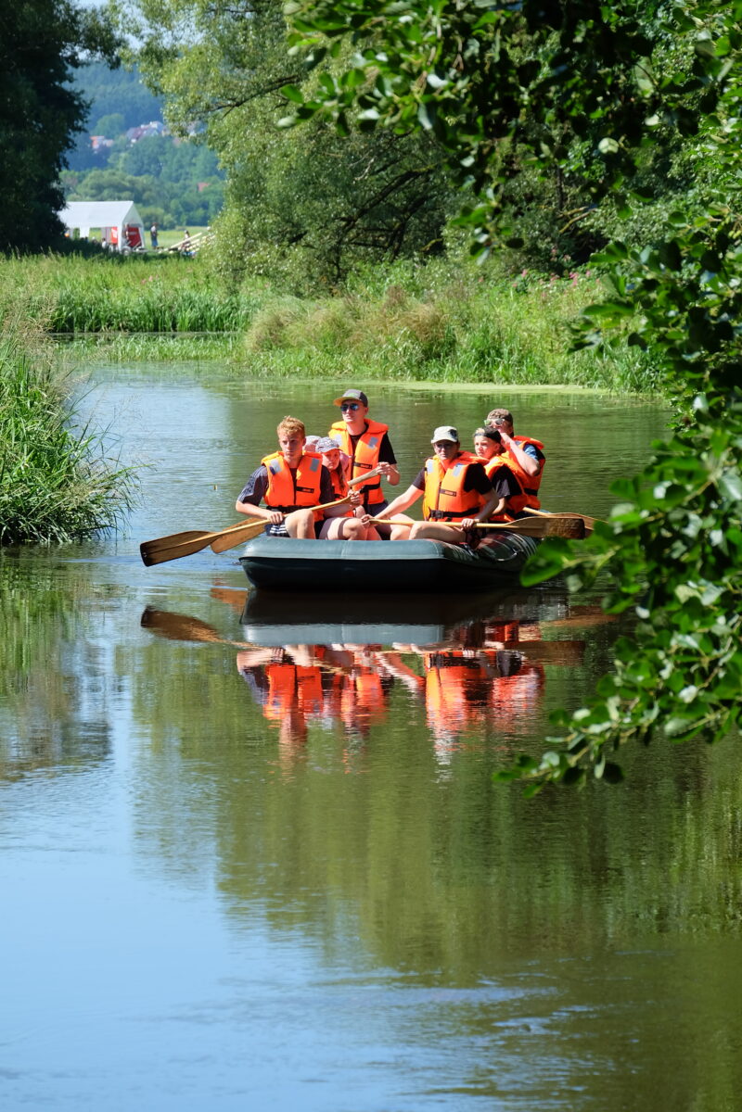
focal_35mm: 204
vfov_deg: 10.1
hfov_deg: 6.7
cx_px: 371
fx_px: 6307
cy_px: 556
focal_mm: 135.7
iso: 400
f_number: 8
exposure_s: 1/240
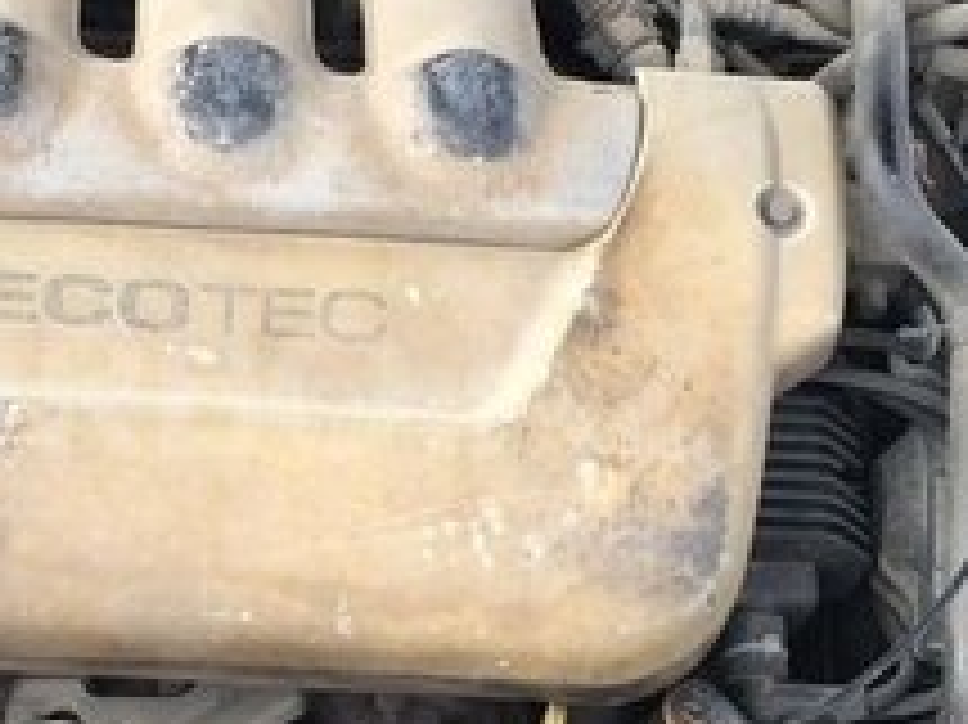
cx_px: 252
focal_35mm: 89
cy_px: 389
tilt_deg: -56.3
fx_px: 2487
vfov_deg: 16.6
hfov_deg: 21.8
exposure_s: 1/402
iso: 32
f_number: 2.2
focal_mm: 4.15
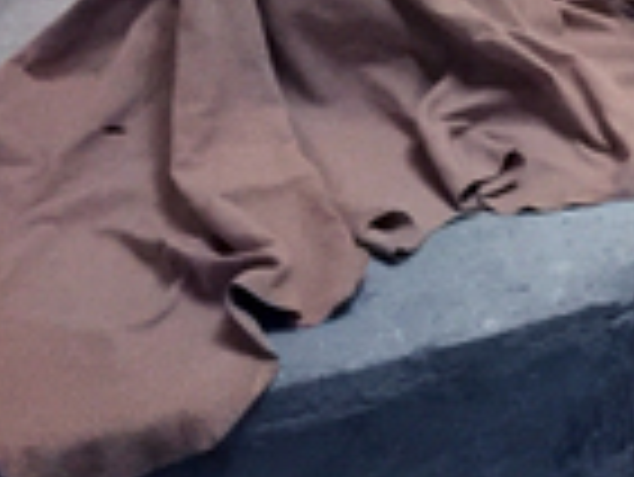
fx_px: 2255
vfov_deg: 11.8
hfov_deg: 13.6
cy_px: -112
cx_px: 1272
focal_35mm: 123
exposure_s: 1/8
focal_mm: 4.15
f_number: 2.2
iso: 160
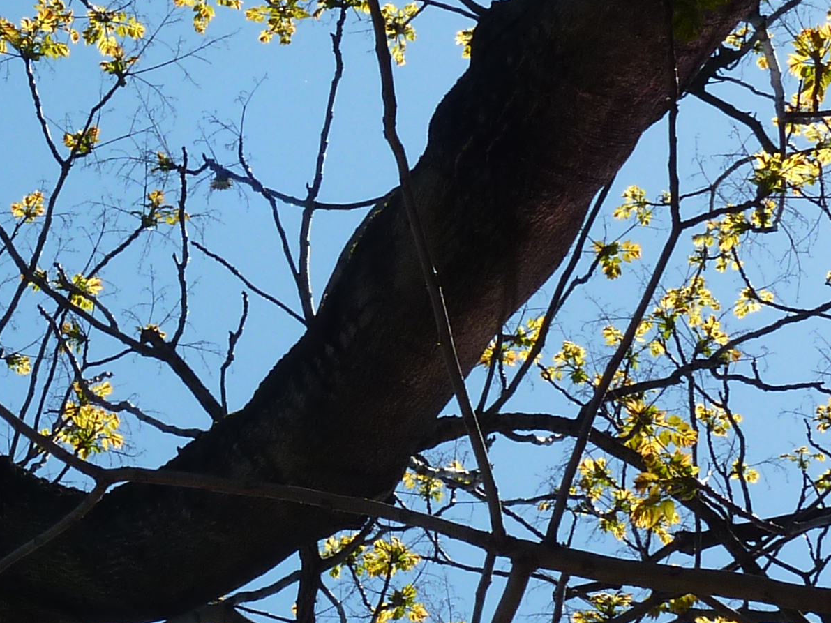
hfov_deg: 10.0
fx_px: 4633
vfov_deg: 7.7
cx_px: -320
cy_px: 380
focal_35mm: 193
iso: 80
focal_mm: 10.3
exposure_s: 1/500
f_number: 5.6
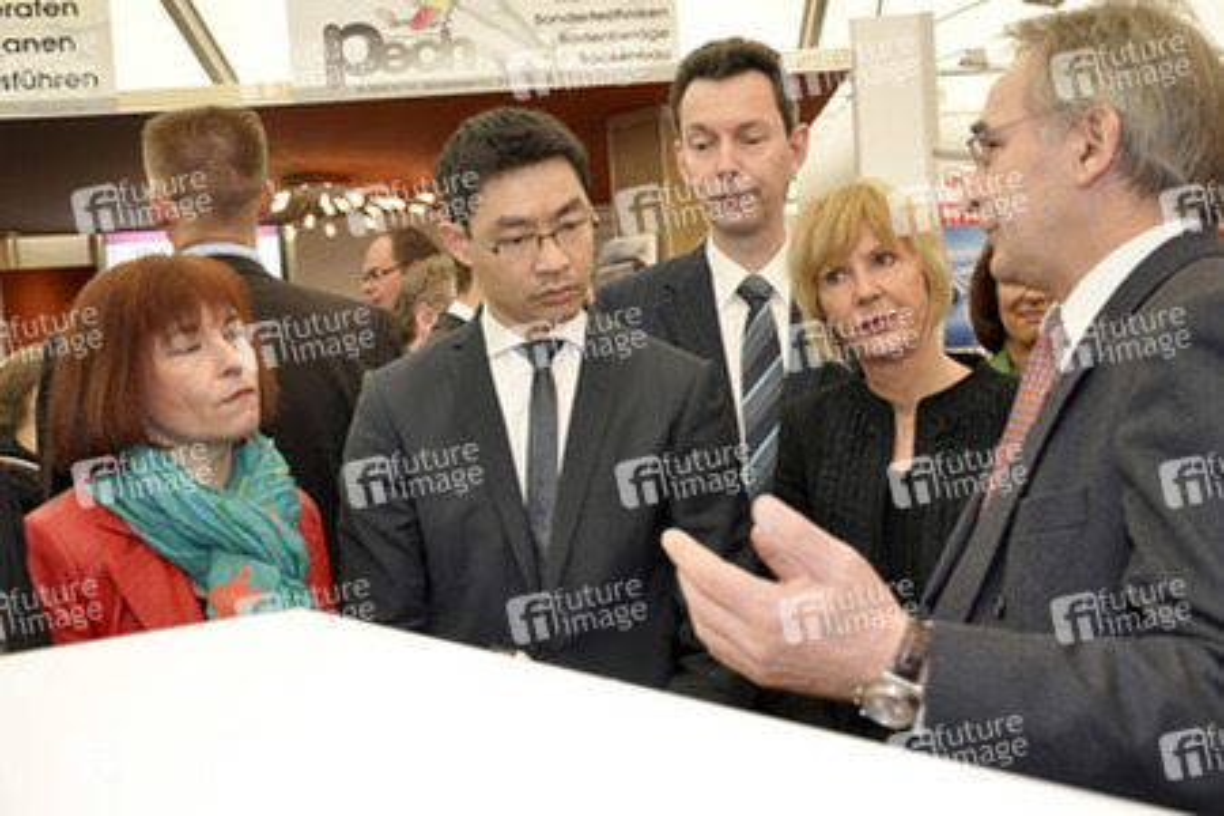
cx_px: 612
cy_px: 408
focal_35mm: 39
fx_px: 1326
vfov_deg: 34.2
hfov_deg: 49.6
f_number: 5
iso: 400
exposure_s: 1/60
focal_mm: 26
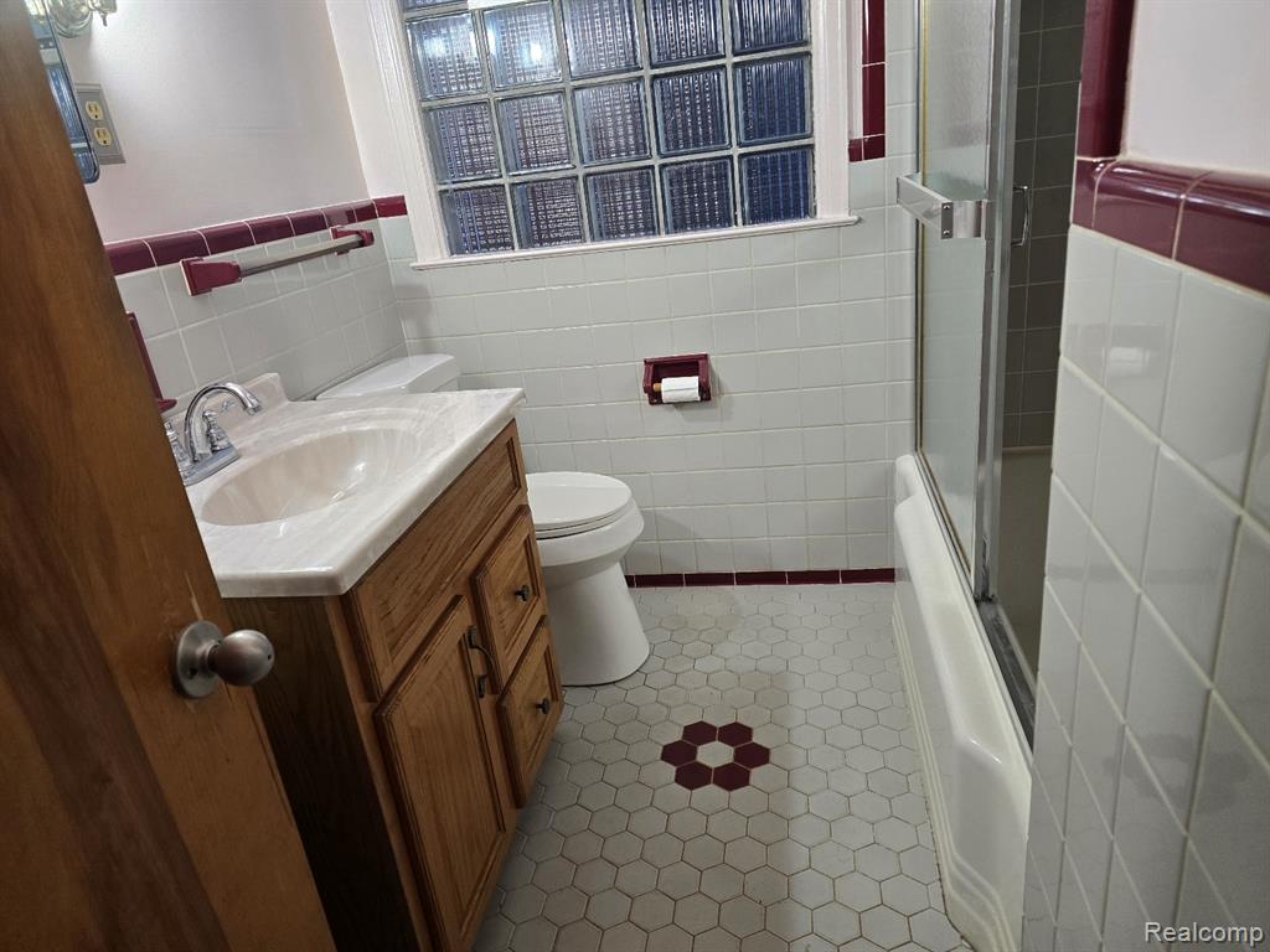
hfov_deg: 73.9
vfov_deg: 58.9
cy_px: 476
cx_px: 635
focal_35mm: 23
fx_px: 844
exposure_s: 1/120
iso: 250
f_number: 1.7
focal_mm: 6.3
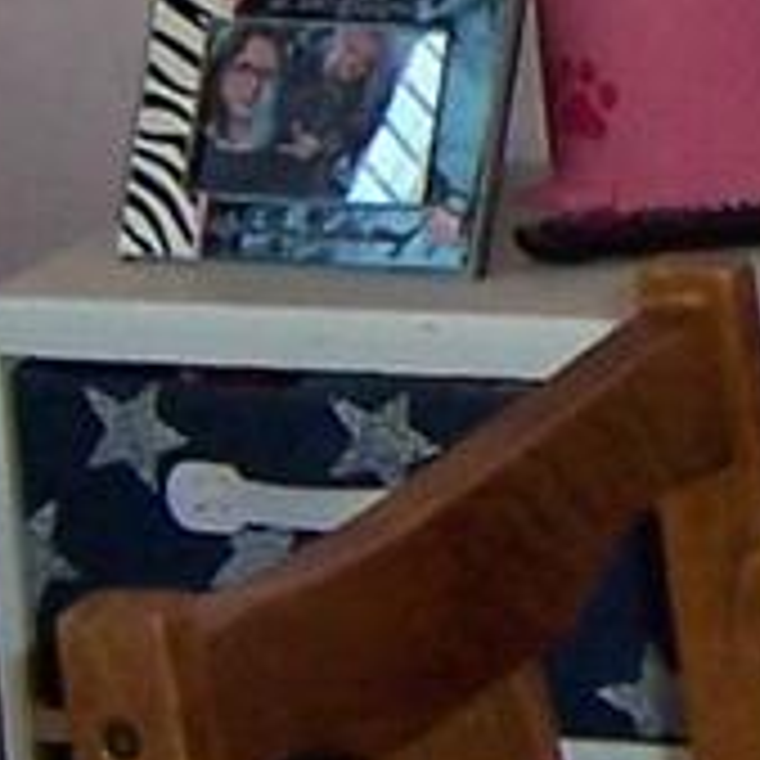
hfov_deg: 6.8
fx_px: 6160
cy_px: -130
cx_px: 1655
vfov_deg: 7.0
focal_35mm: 248
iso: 140
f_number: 2.8
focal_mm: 5.5
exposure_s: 1/60
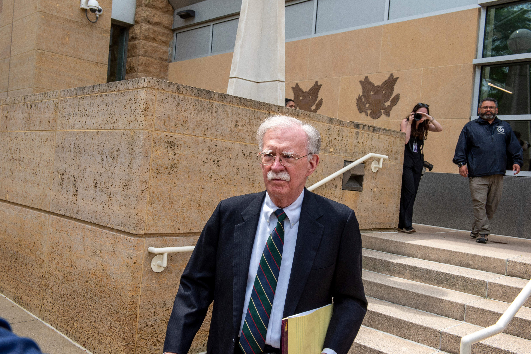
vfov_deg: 37.9
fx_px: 516
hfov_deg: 54.4
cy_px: 177
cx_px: 266
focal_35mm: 35
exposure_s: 1/640
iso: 400
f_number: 8
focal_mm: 35
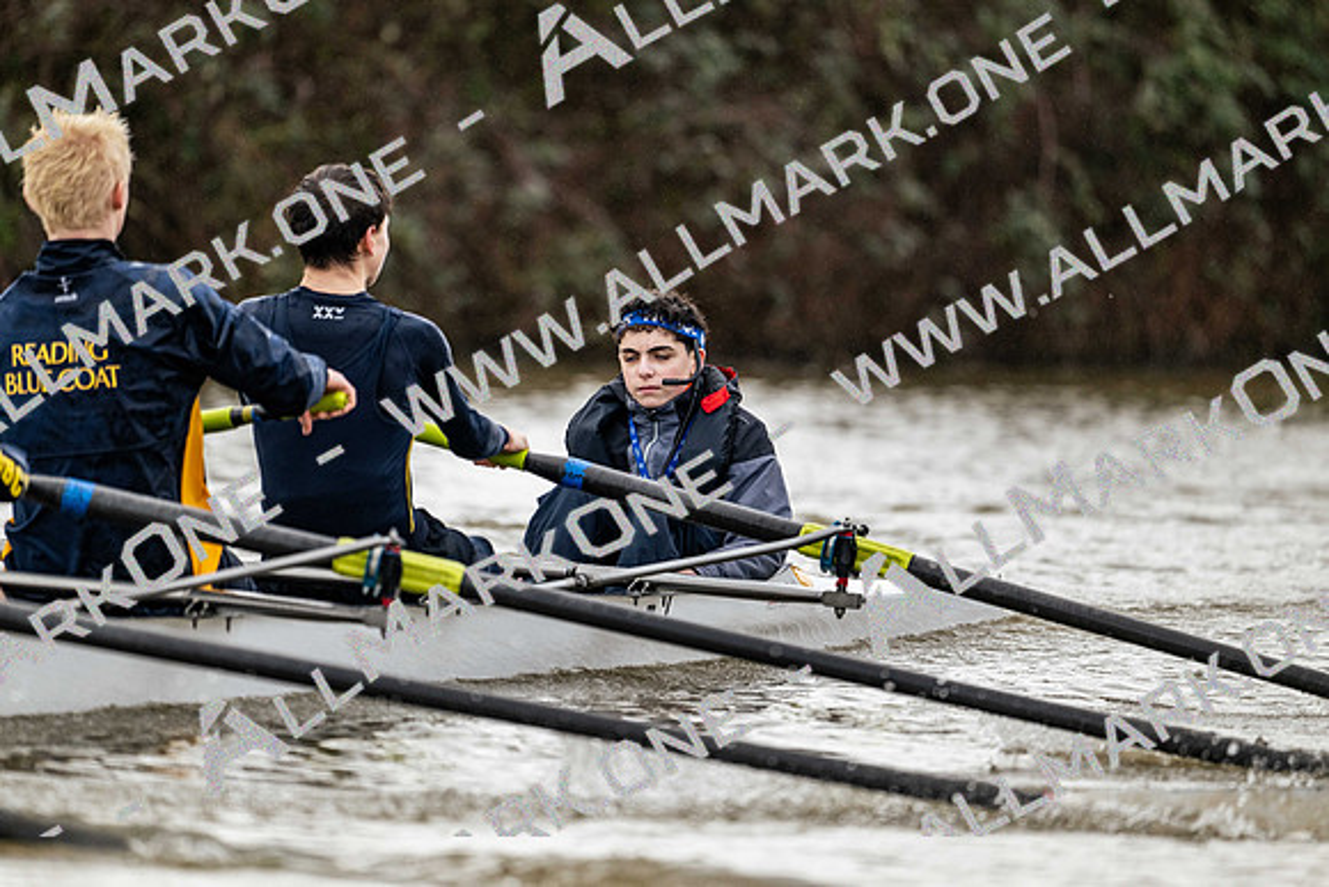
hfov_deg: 5.2
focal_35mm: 400
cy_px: 444
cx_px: 664
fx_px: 14769
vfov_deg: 3.4
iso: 1100
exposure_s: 1/1600
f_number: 4.5
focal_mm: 400
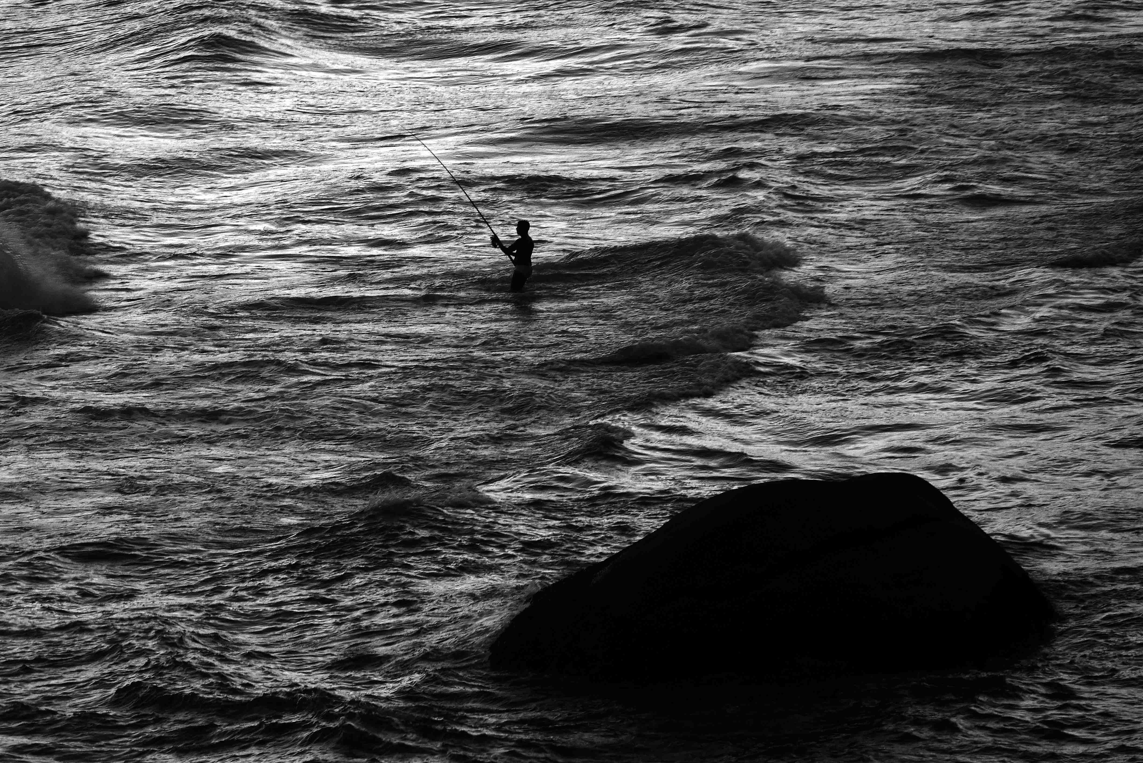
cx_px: 336
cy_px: 221
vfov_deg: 1.5
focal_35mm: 900
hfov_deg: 2.3
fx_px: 28583
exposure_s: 1/100
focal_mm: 600
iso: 400
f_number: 7.1
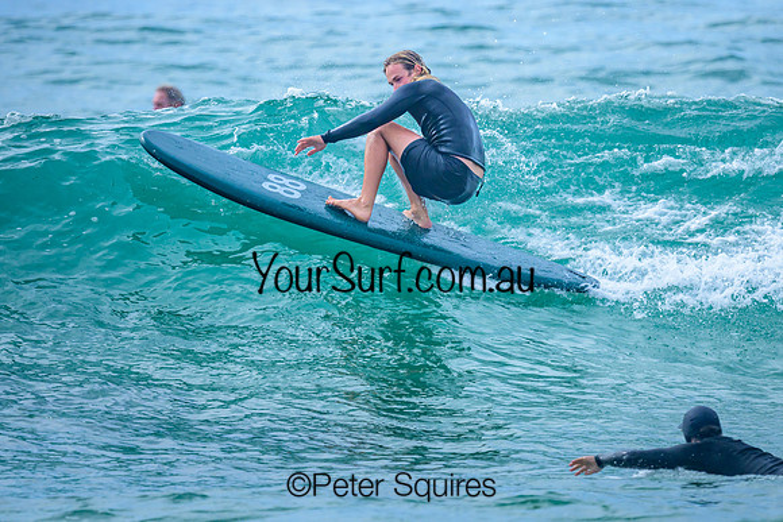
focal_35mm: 1063
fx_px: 23130
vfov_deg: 1.3
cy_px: 221
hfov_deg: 1.9
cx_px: 411
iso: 560
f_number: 6.3
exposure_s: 1/3200
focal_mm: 800
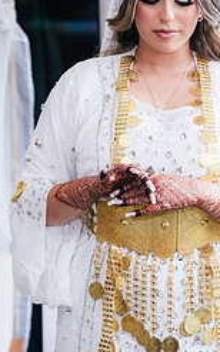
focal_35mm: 104
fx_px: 999
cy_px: 182
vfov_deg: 20.0
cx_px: 183
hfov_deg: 12.5
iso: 400
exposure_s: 1/200
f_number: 2.8
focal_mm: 56
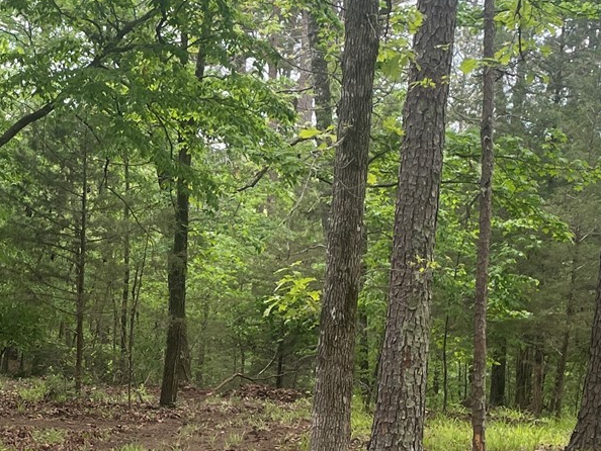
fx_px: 1459
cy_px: 311
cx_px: 110
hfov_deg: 22.9
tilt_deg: -4.5
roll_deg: -3.4
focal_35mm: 84
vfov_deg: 17.5
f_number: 1.6
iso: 32
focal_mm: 4.2
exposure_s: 1/381
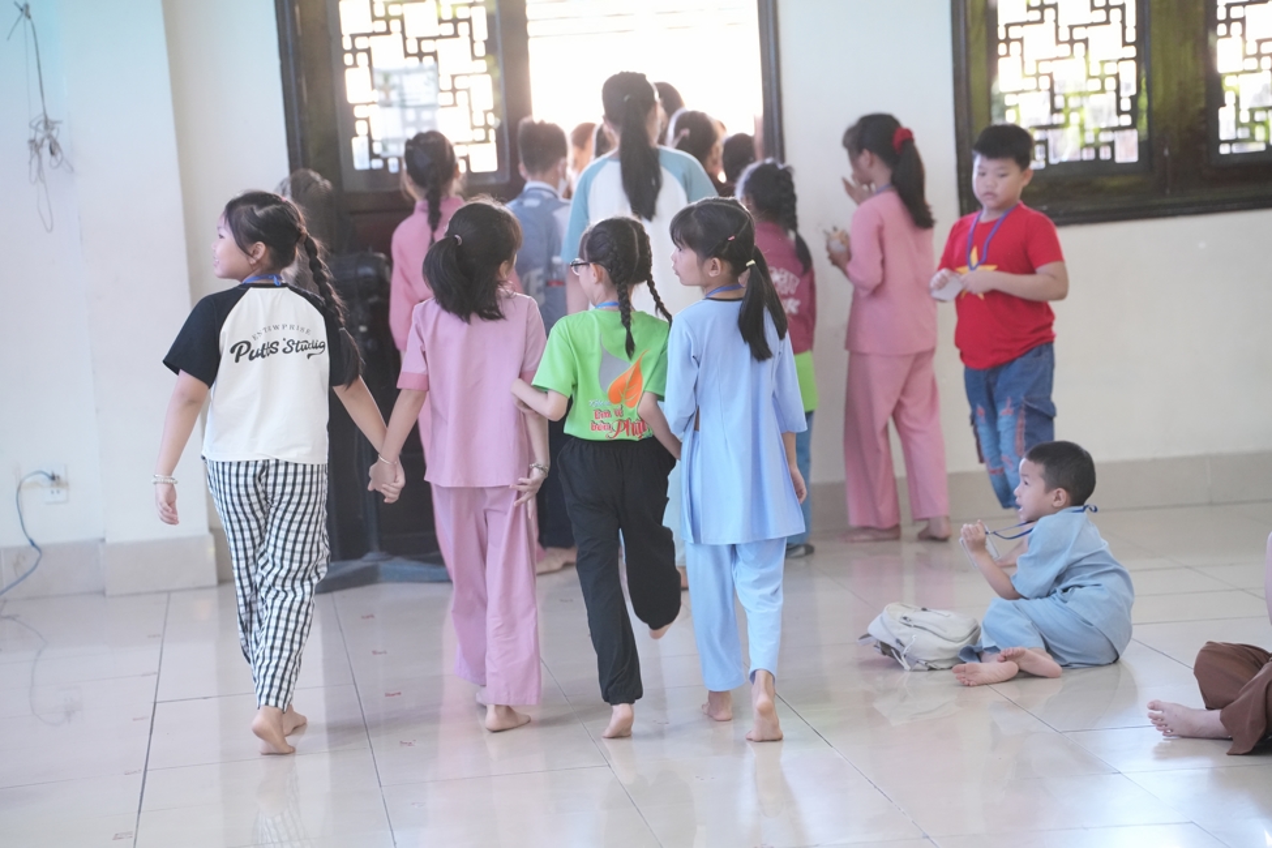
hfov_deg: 21.5
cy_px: 424
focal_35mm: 95
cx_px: 636
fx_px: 3356
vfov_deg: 14.4
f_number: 3.2
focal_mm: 95
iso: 6400
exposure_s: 1/320
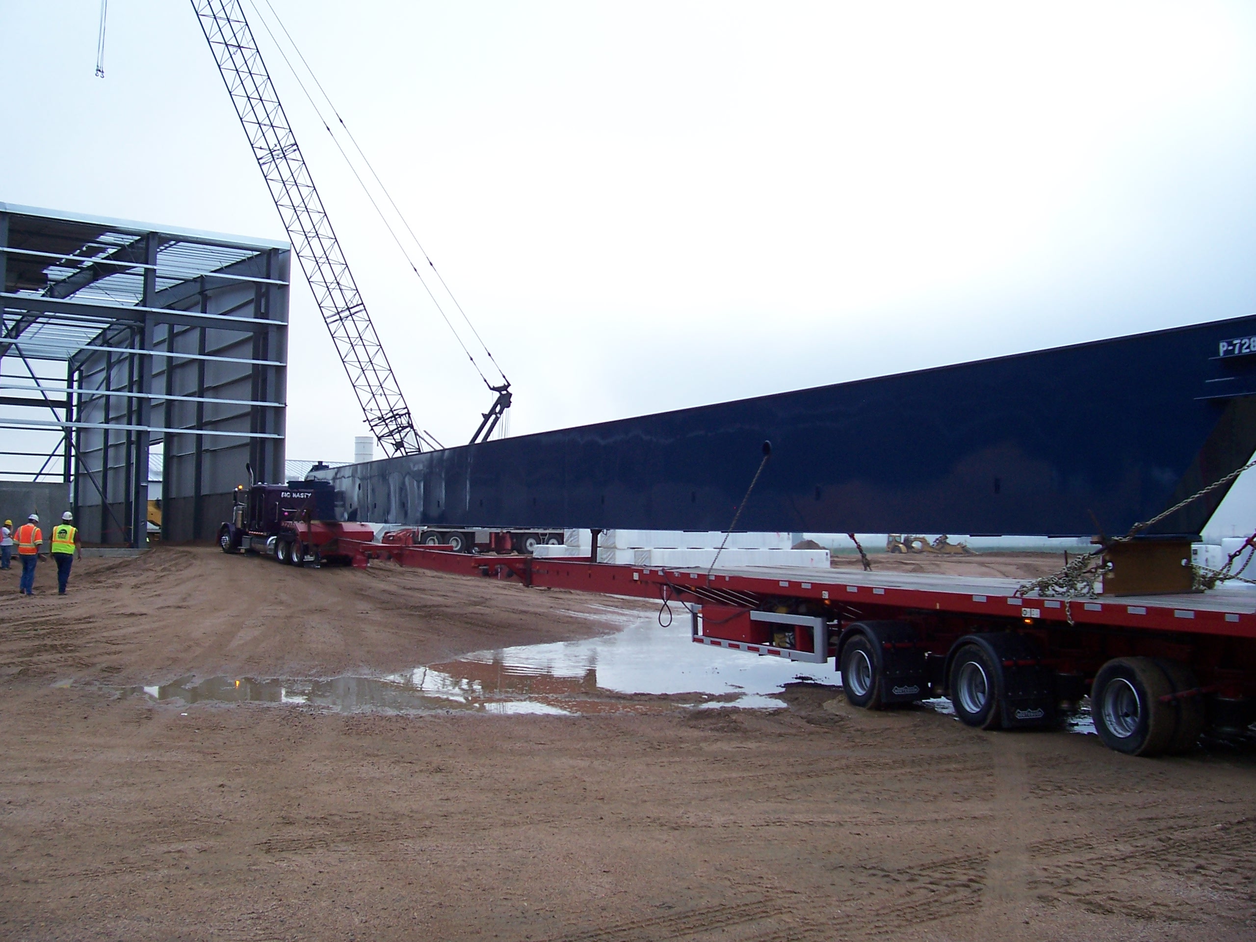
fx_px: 1234
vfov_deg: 41.8
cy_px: 471
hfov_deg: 54.0
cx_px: 628
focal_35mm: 34
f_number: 2.7
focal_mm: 5.6
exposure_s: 1/350
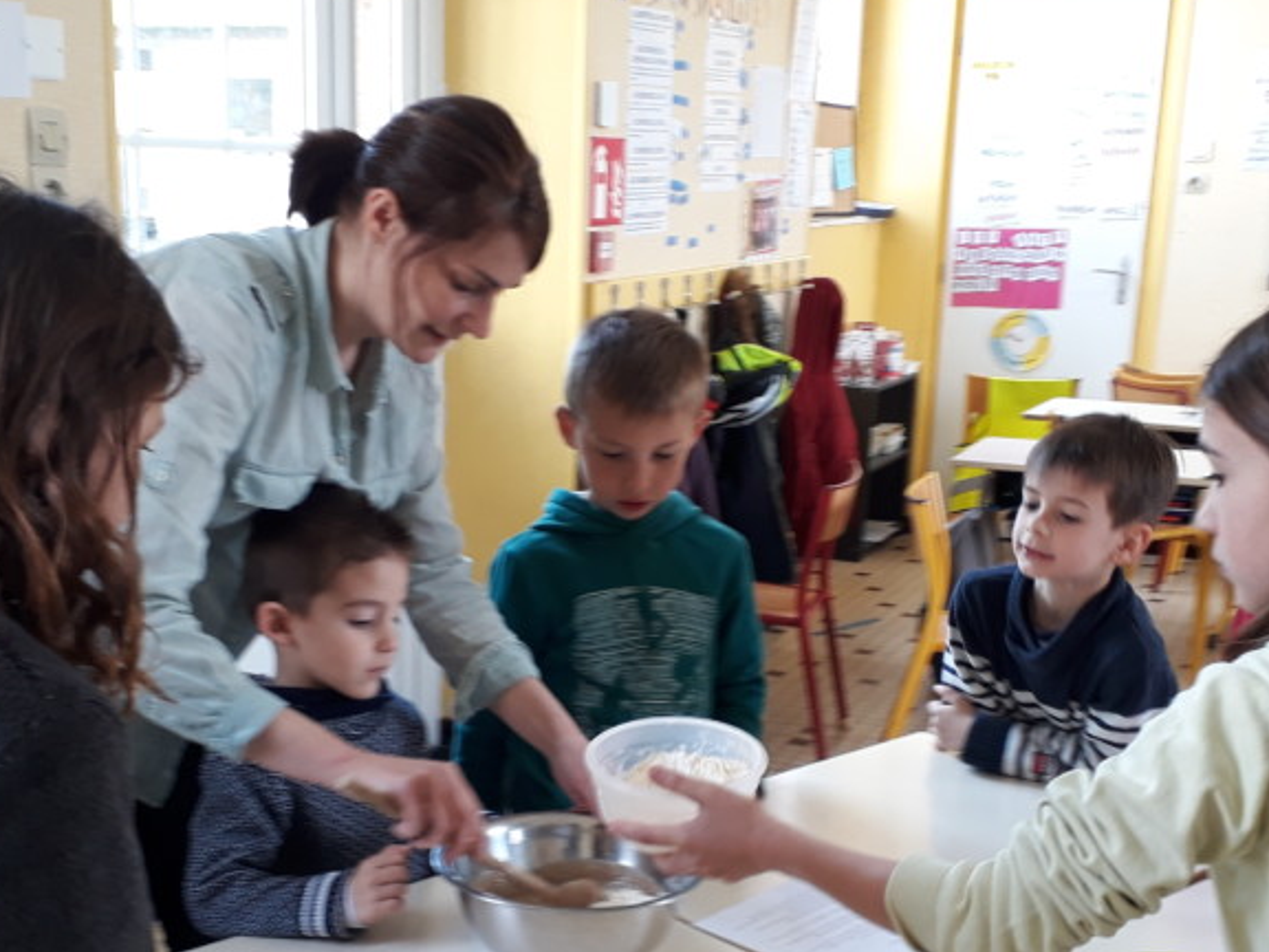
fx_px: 1760
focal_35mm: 48
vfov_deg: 30.0
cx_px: 604
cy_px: 654
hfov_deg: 39.6
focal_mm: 3.6
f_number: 1.9
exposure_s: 1/33
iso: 40
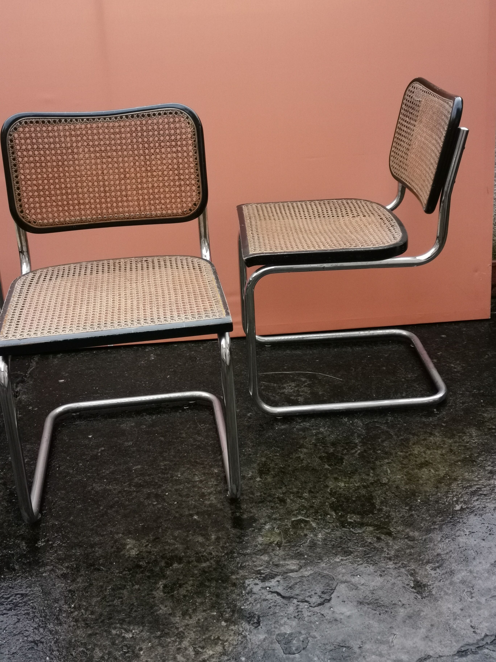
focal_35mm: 42
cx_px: 248
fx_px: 802
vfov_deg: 44.8
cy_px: 331
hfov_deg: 34.3
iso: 320
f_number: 1.8
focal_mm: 5.58
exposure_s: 1/100
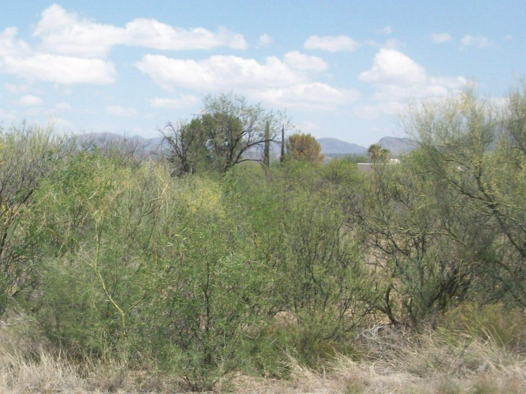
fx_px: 942
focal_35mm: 62
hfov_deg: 30.6
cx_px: 118
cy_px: 220
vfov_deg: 23.6
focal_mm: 5.7
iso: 64
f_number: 5.5
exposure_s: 1/290
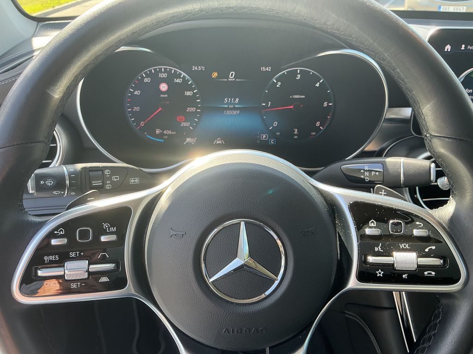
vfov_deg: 48.2
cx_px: 236
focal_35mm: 29
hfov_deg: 61.7
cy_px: 177
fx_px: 396
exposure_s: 1/120
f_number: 1.8
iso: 40
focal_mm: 3
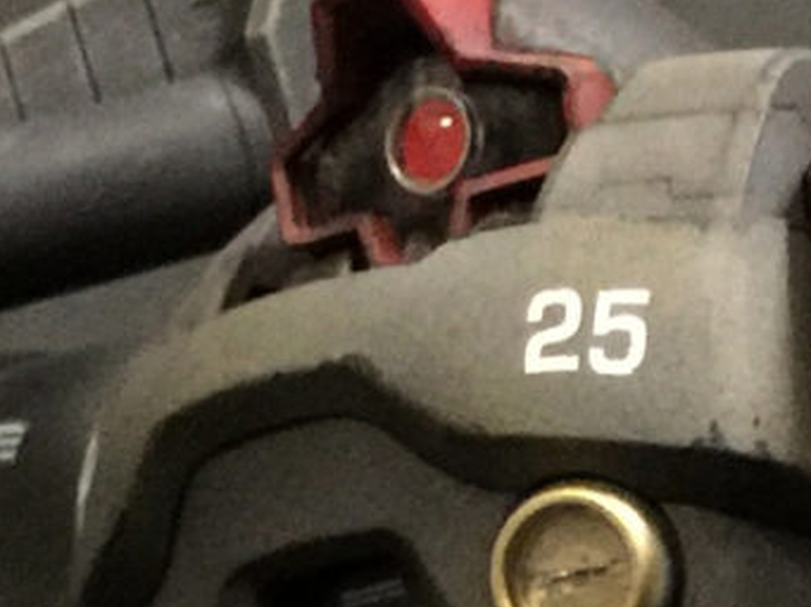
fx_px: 5102
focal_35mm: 218
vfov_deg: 6.3
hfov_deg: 9.1
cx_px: 162
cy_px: 1688
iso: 100
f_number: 2.2
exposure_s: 1/4
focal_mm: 4.15
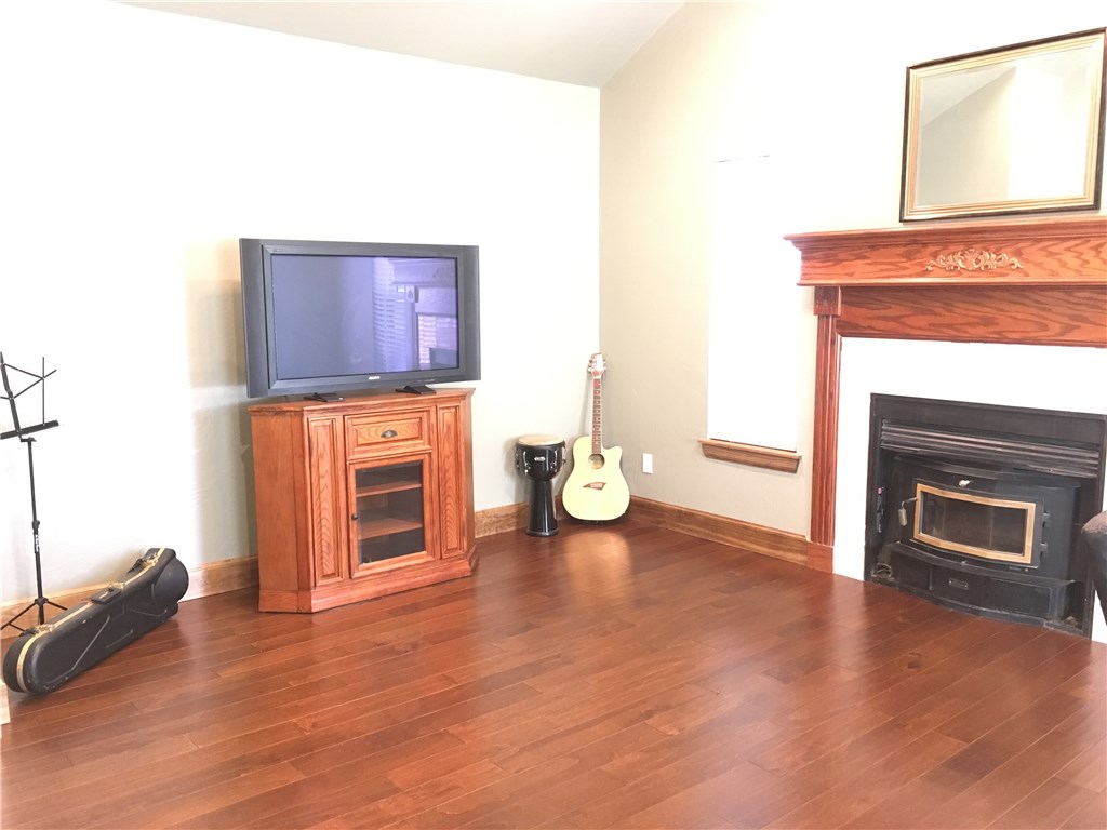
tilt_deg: -7.6
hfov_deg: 61.7
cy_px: 415
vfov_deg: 48.2
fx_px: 927
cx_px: 554
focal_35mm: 29
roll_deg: +0.1
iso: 400
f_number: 2.2
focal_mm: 4.15
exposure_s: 1/15
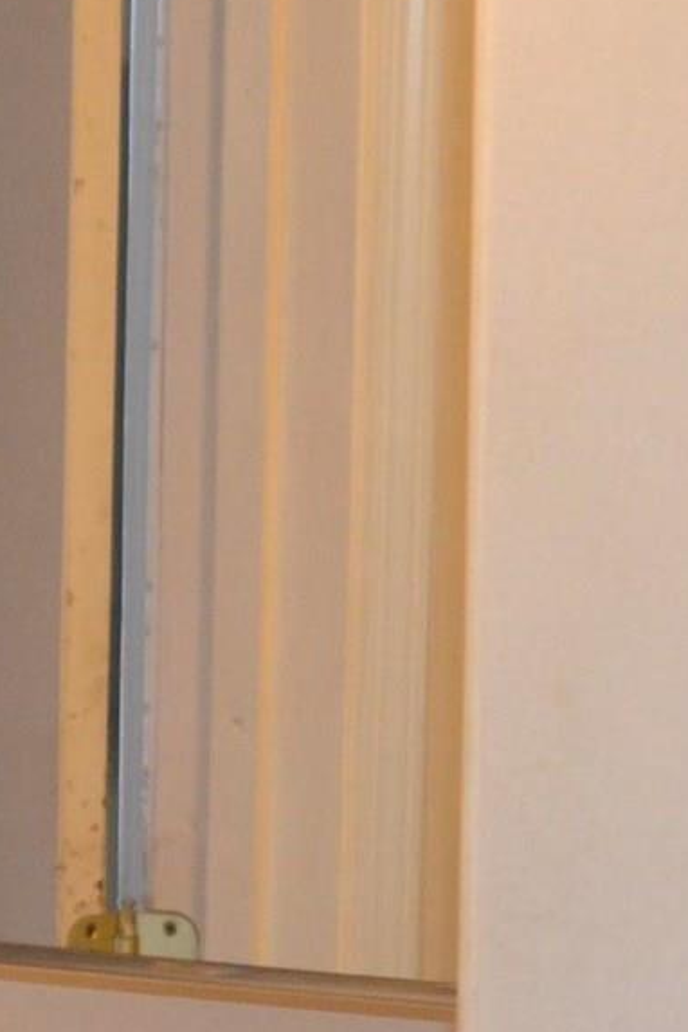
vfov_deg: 11.5
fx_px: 5074
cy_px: 1097
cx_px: -11
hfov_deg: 7.7
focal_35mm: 177
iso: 900
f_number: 4
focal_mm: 22
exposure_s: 1/60
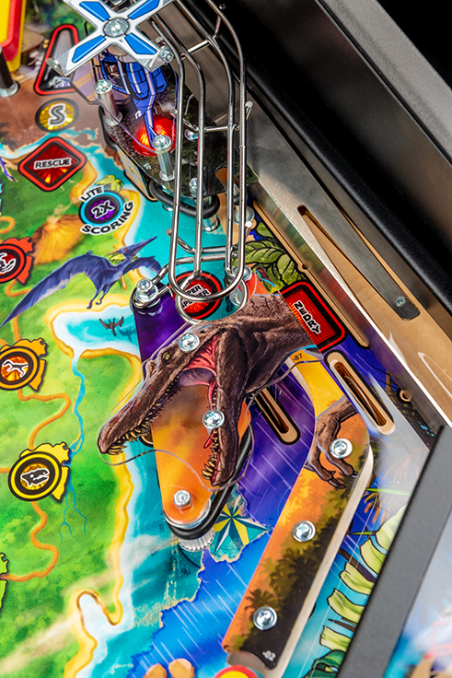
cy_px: 339
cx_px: 226
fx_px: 1318
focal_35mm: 70
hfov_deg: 19.5
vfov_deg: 28.8
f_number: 10
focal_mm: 70
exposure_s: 1/100
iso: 100
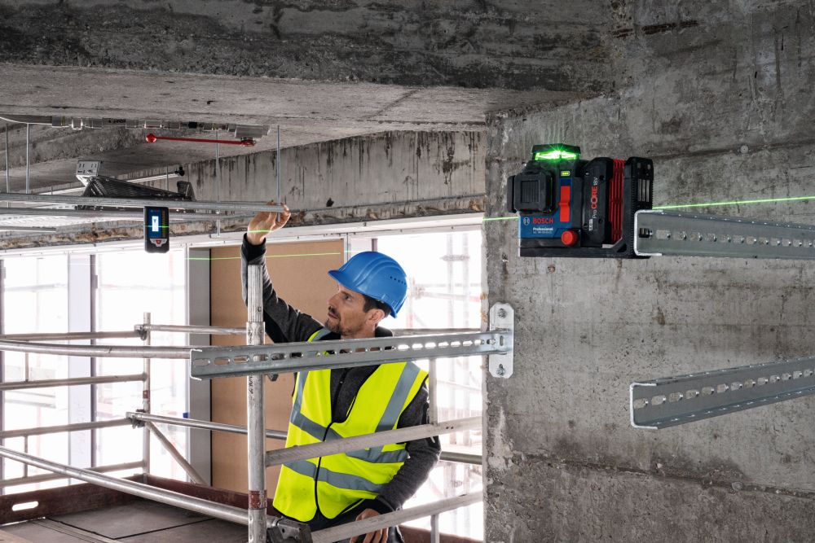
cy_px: 272
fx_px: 951
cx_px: 408
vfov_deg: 31.9
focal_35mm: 42
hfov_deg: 46.4
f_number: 20
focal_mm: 42
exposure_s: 1/3
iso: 1600
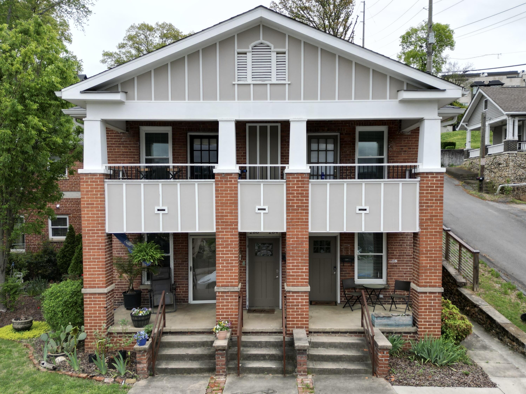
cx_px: 263
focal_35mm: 24
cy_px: 197
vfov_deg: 56.8
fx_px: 365
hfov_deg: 71.6
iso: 110
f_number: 1.7
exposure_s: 1/2000
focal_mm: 6.72
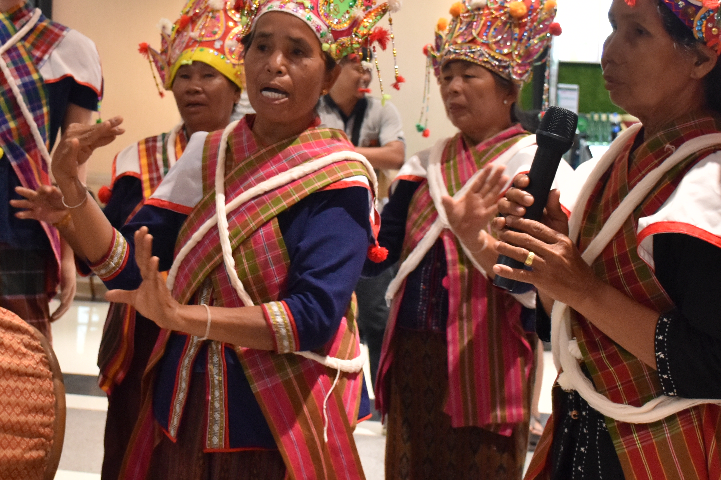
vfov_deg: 17.7
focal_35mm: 77
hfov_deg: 26.2
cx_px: 274
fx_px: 1542
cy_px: 187
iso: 1250
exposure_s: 1/100
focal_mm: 24
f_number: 5
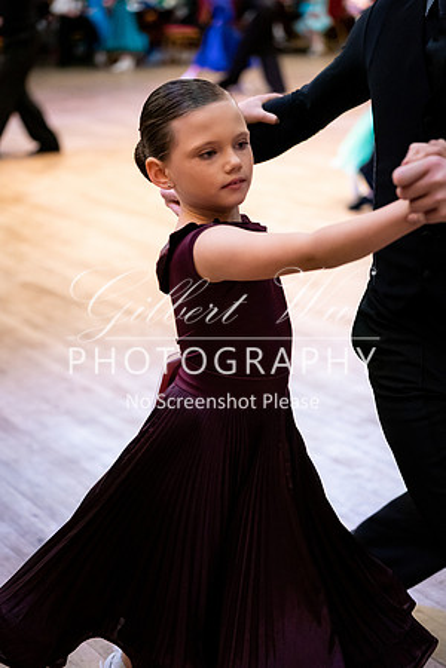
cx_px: 223
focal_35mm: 70
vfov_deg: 28.8
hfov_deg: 19.5
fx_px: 1301
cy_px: 334
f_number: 2.8
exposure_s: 1/400
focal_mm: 70
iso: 6400
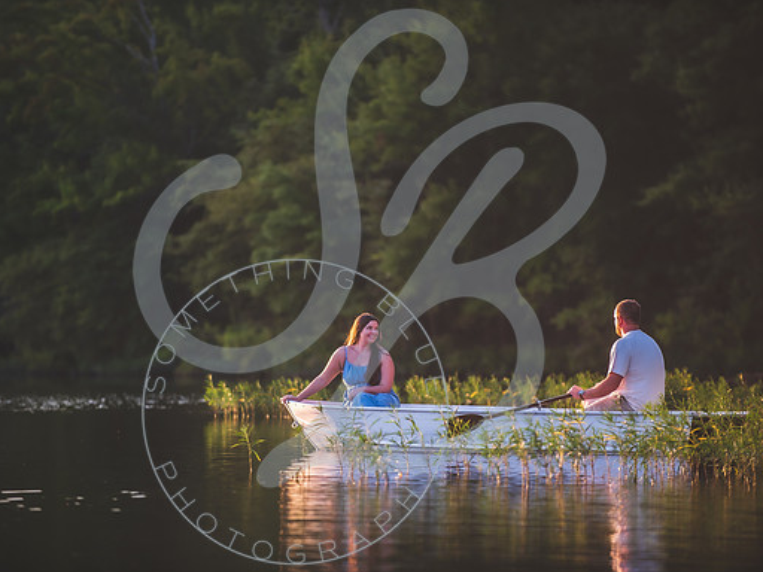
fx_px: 4805
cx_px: 370
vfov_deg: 6.8
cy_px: 287
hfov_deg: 9.1
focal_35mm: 218
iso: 200
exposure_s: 1/400
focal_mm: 200
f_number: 2.8
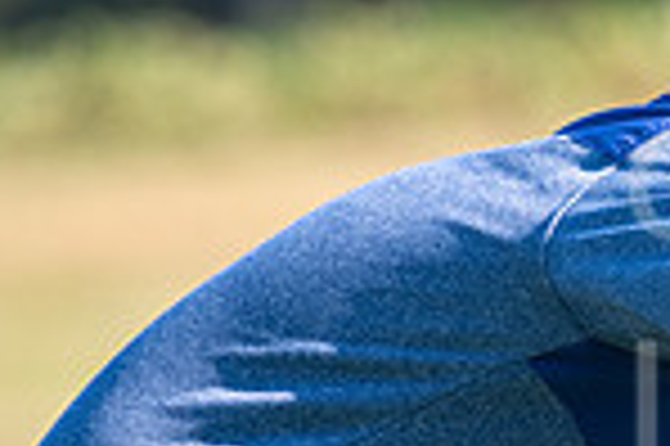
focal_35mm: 1754
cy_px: 460
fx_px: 32608
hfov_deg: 1.2
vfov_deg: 0.8
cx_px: 1219
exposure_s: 1/800
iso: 200
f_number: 5
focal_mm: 300
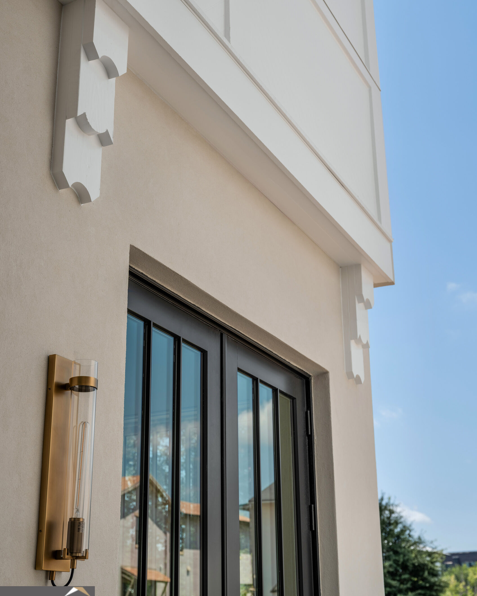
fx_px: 918
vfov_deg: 36.0
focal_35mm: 52
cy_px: 294
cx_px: 241
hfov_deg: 29.1
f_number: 8
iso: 100
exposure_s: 1/200
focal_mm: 61.8
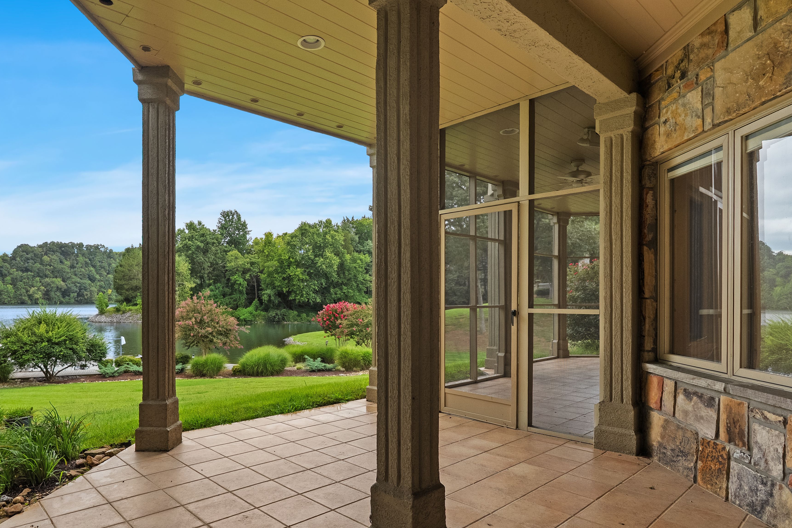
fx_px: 499
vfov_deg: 55.6
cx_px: 333
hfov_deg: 76.3
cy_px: 297
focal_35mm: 23
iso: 400
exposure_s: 1/50
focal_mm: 16.5
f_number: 8
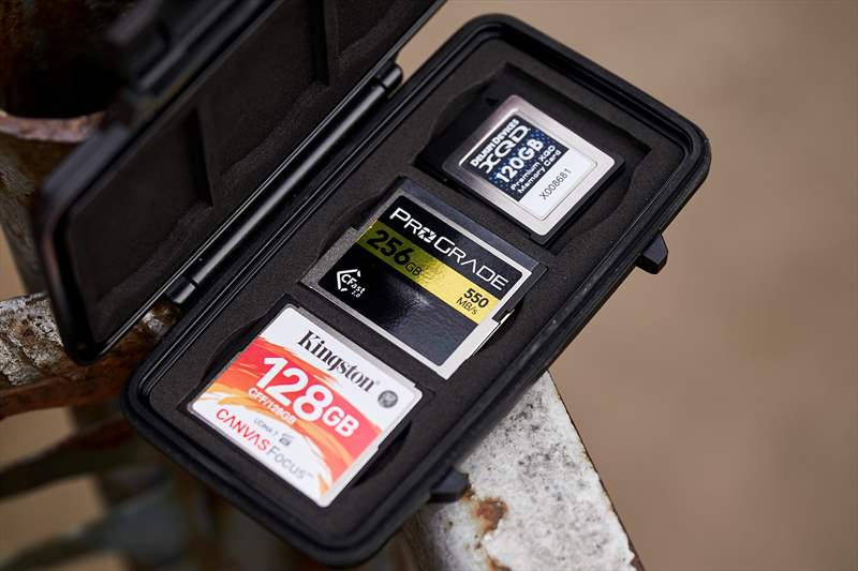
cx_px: 429
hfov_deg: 19.5
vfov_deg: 13.0
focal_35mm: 105
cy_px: 286
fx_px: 2502
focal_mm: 70
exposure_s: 1/640
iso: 200
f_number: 3.2
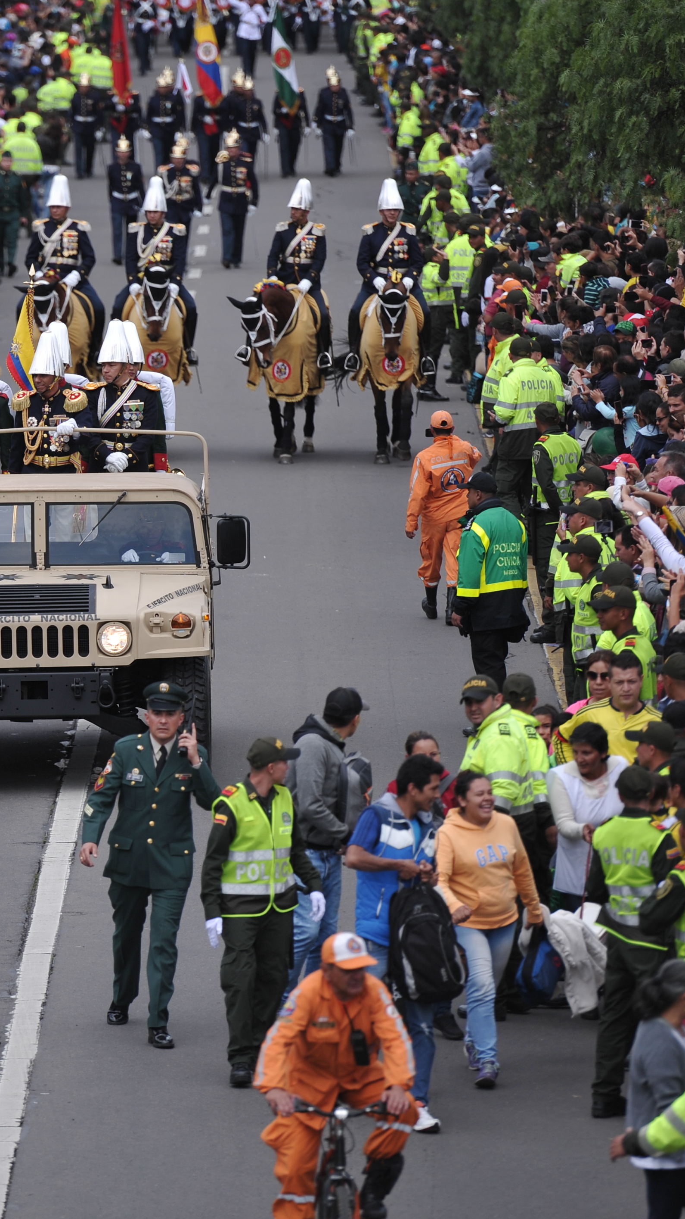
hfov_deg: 3.9
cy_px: 609
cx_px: 42
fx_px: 10173
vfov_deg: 6.9
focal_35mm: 315
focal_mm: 200
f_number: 3.2
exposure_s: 1/2500
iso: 250
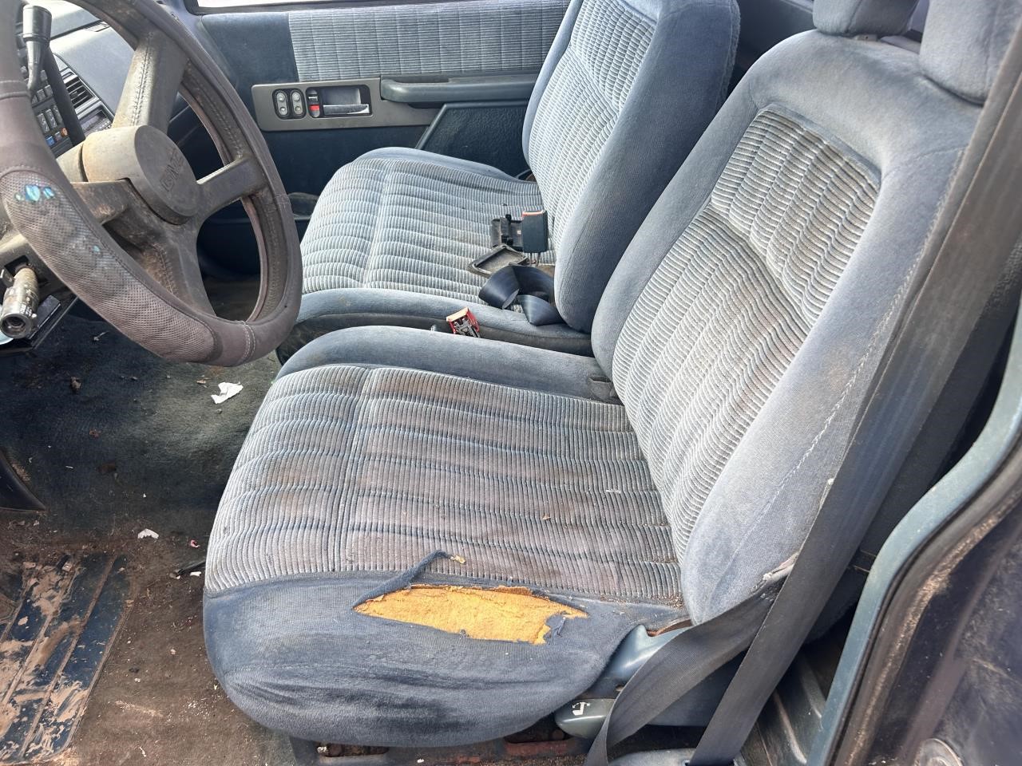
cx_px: 511
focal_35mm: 26
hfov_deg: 67.3
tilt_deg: -33.7
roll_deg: -1.0
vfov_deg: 53.1
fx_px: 768
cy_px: 383
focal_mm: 5.7
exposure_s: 1/236
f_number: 1.5
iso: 40
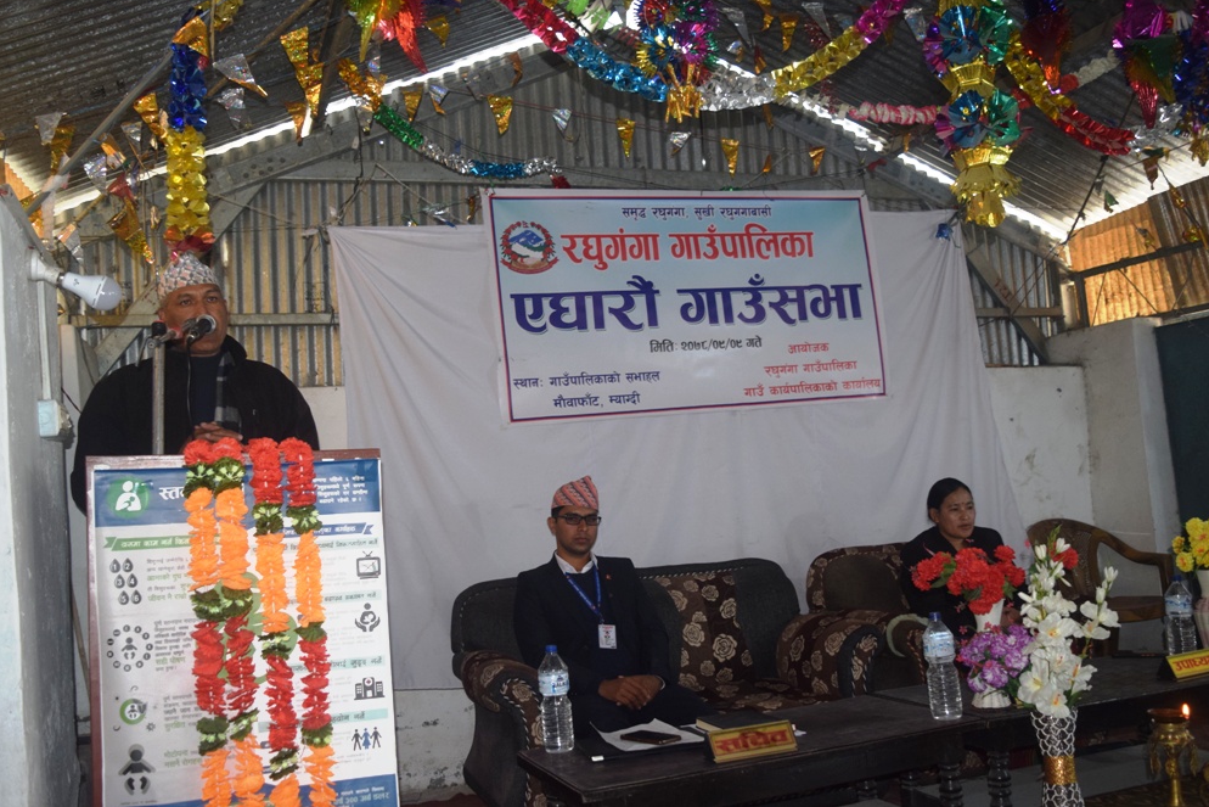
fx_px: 1142
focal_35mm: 34
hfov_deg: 55.8
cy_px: 393
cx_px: 596
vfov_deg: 38.9
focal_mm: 22
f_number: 4
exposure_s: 1/60
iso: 800
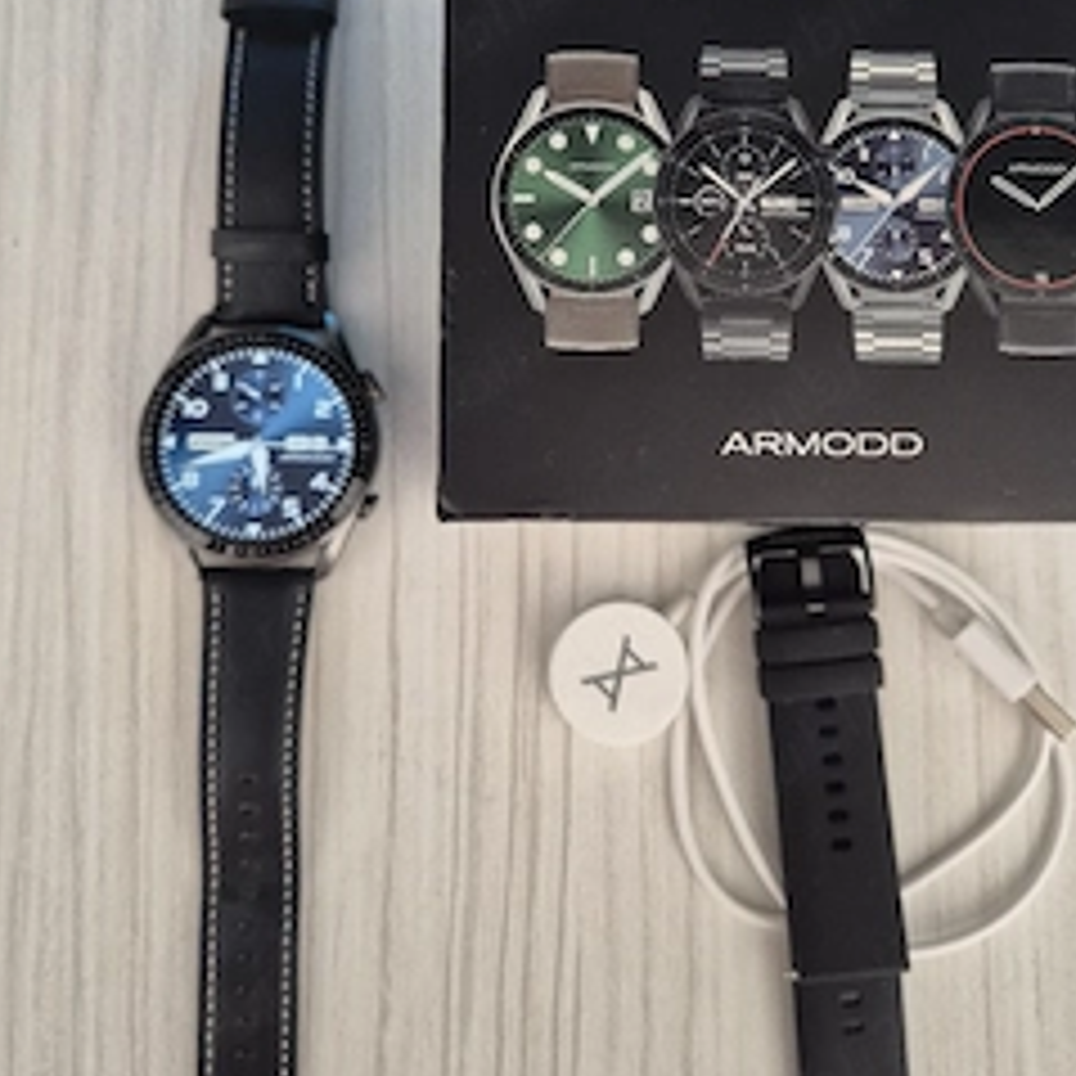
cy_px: 405
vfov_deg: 48.0
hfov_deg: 48.3
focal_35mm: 34
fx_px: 1196
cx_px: 612
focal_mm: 5.4
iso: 200
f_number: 1.8
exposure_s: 1/100
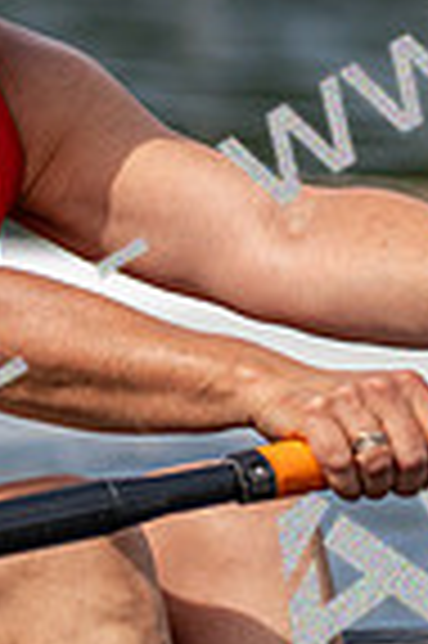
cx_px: -108
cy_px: 281
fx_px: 15516
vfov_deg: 2.4
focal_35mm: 868
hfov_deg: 1.6
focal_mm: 214
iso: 200
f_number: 5.6
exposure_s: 1/1600
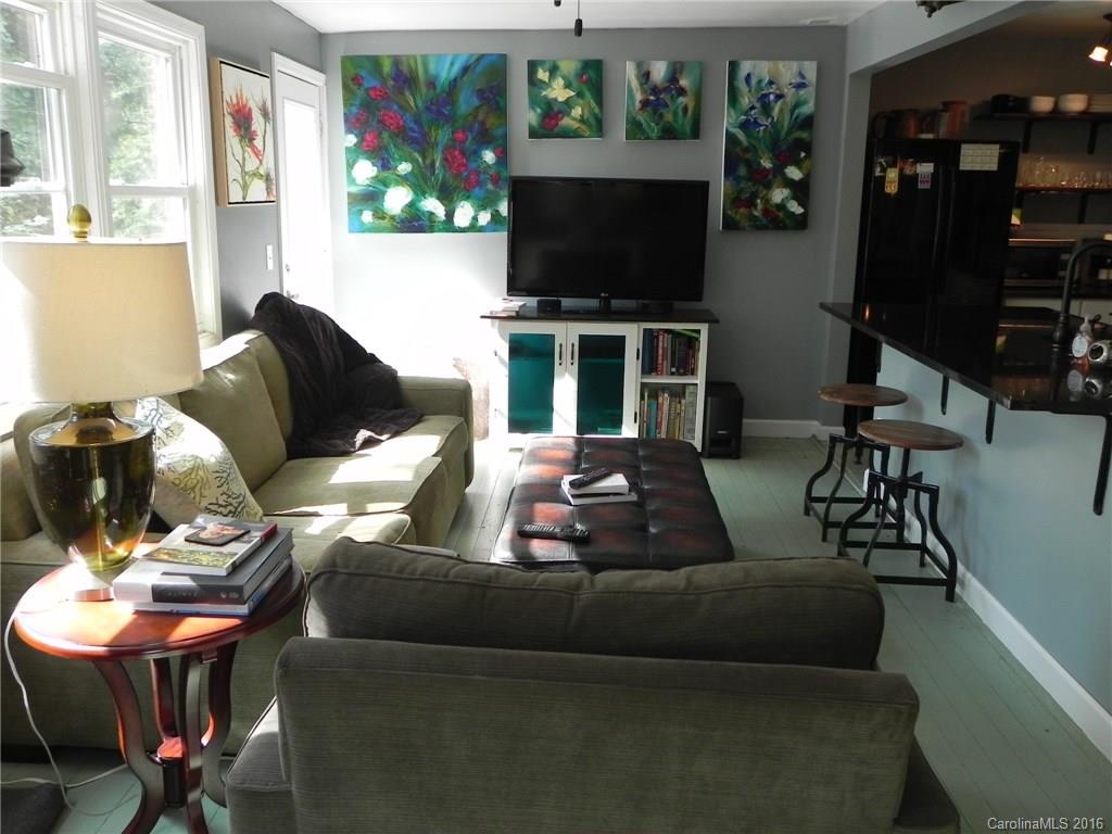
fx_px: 932
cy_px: 417
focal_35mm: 29
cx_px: 556
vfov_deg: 48.2
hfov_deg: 61.7
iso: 160
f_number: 2.8
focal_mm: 5.2
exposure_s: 1/46.7
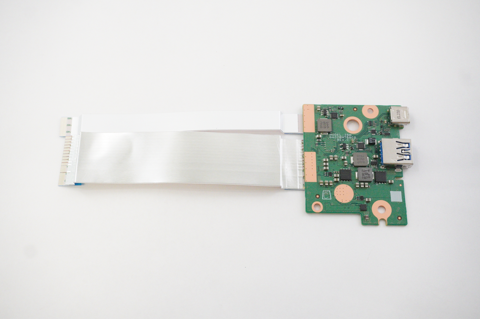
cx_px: 240
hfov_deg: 46.4
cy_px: 160
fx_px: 559
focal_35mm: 42
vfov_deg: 31.8
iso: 5000
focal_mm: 28
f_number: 5.6
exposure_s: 1/320
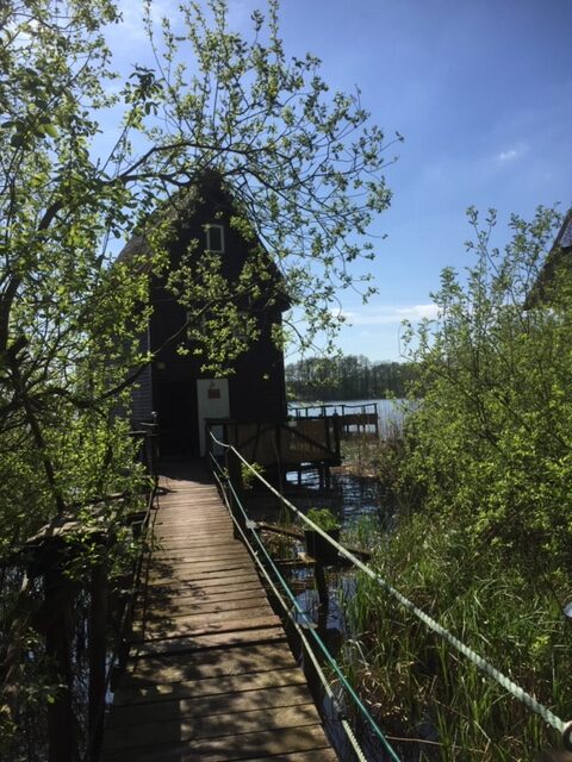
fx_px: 639
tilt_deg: +0.7
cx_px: 286
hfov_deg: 48.2
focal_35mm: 29
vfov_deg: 61.7
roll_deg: +1.7
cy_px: 381
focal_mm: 4.15
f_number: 2.2
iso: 32
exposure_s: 1/3049
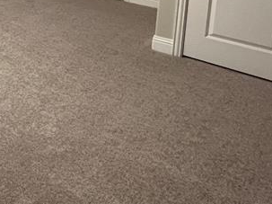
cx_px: -75
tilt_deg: -9.2
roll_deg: +1.7
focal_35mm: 44
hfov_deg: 32.9
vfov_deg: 27.7
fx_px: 346
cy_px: -56
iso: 320
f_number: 1.8
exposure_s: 1/60
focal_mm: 1.57
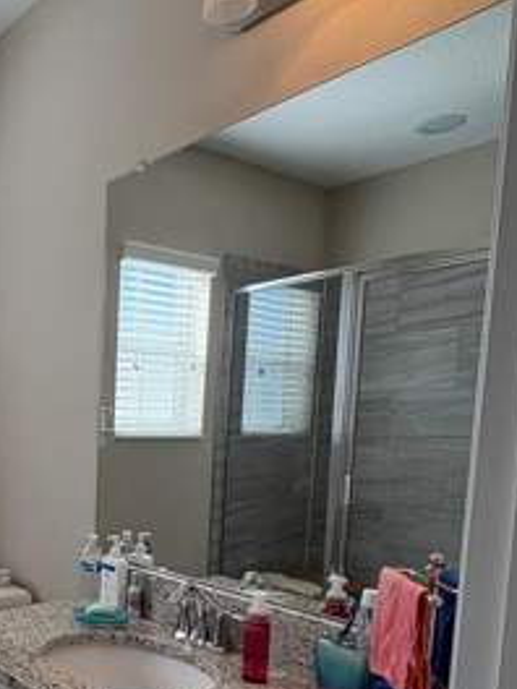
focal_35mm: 34
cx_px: -10
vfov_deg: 52.1
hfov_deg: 37.0
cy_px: 498
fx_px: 677
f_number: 2.2
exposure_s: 1/128
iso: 80
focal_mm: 2.22
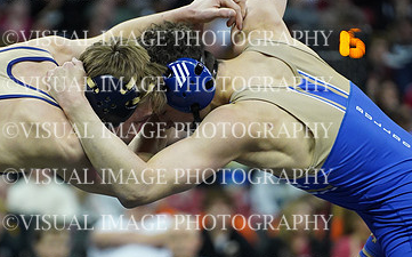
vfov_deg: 5.3
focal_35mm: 246
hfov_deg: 8.5
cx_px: 168
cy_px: 199
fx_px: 2760
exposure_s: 1/1250
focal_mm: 150
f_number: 2.8
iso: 6400
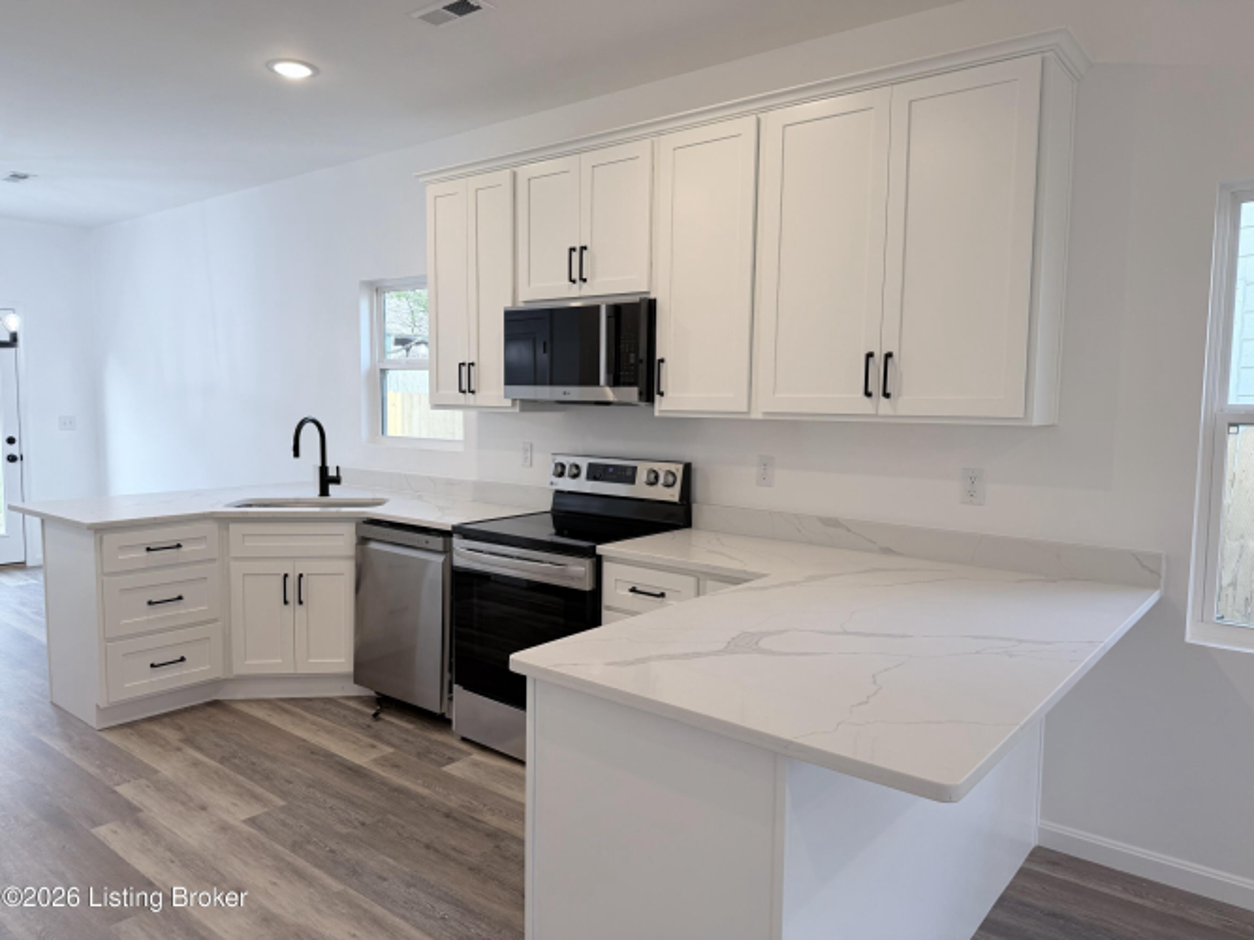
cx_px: 627
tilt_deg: -4.6
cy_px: 470
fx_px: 869
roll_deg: -0.5
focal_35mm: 24
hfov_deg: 71.6
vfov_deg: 56.8
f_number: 1.78
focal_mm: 6.76
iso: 64
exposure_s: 1/120
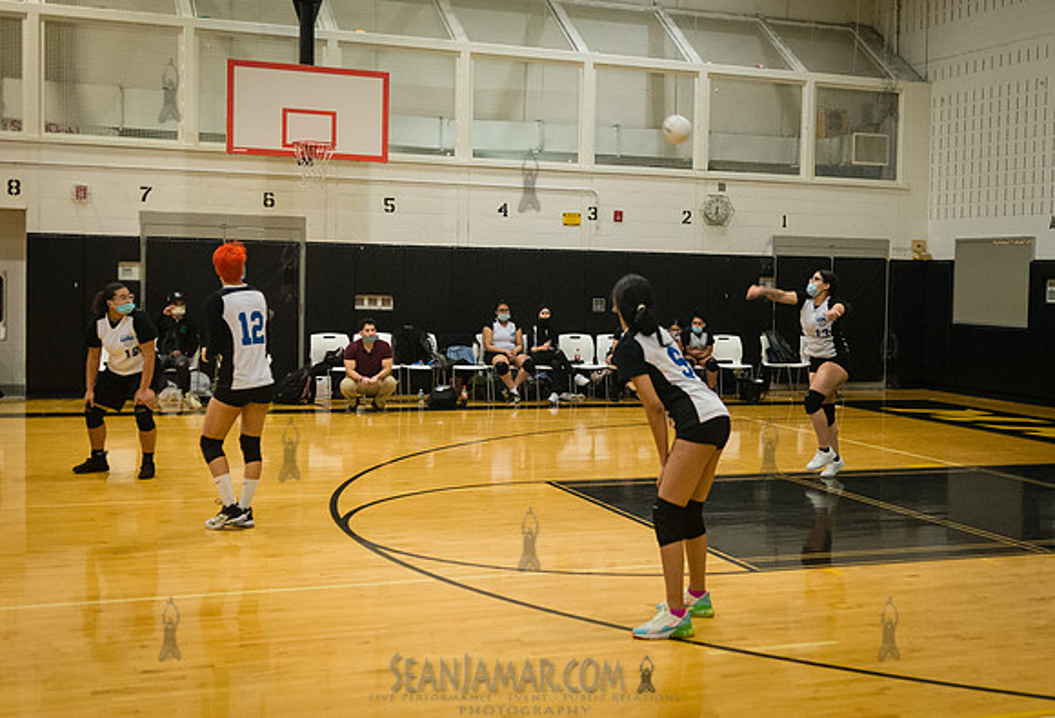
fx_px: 1455
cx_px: 690
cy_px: 349
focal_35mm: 49
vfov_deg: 27.7
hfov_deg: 39.4
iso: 4000
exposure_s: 1/250
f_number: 2.8
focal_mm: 35
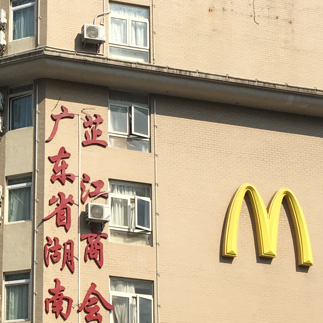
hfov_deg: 16.7
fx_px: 1035
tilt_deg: +17.6
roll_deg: -3.0
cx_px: -100
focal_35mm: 98
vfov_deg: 17.6
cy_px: 272
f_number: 2.2
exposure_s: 1/1923
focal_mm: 4.15
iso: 25
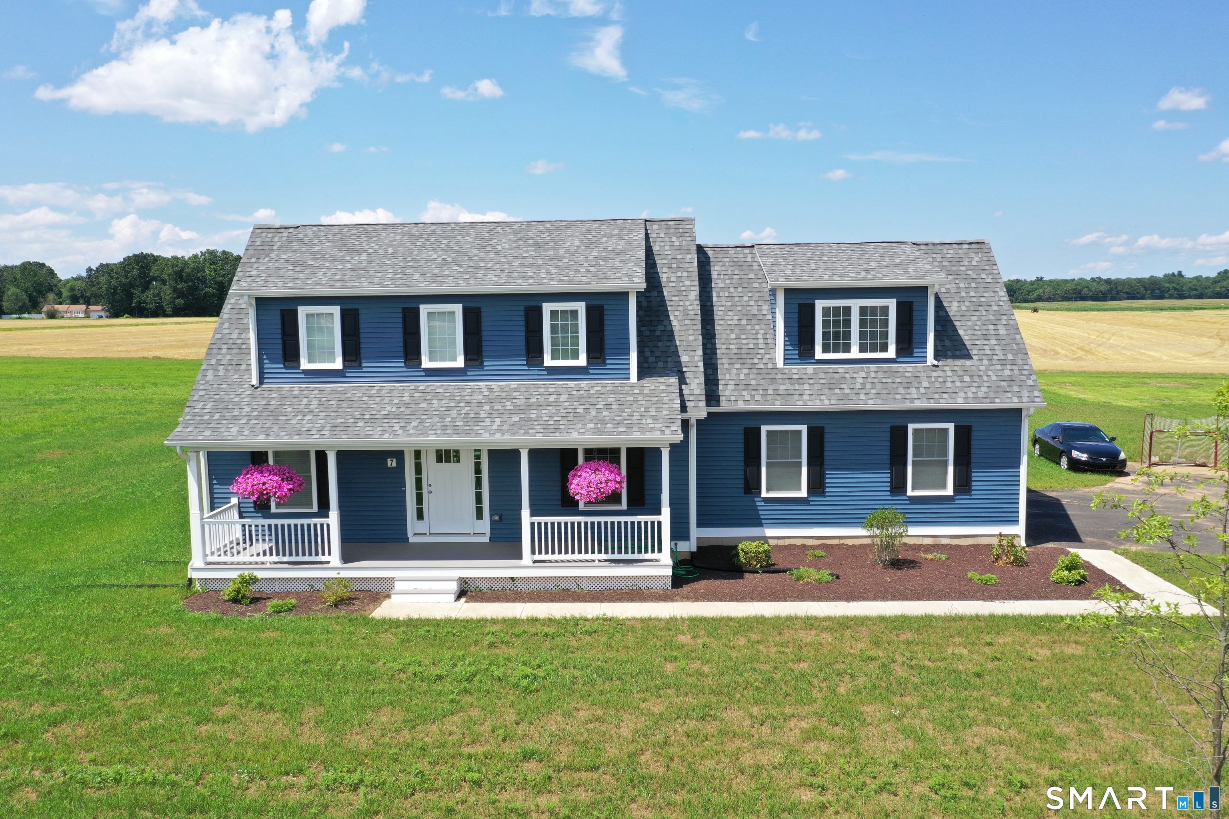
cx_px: 614
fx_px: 956
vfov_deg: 46.4
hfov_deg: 65.5
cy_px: 410
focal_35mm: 28
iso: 100
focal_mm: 10.26
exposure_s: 1/400
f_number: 5.6
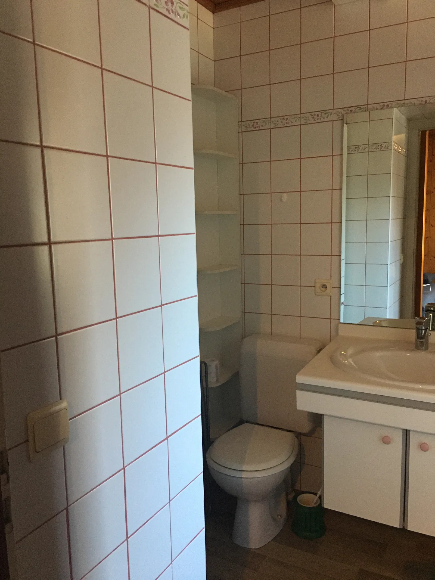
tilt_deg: -7.7
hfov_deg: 48.2
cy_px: 290
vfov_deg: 61.7
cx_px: 218
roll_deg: +1.9
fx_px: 486
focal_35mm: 29
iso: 200
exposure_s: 1/17
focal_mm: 4.15
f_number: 2.2
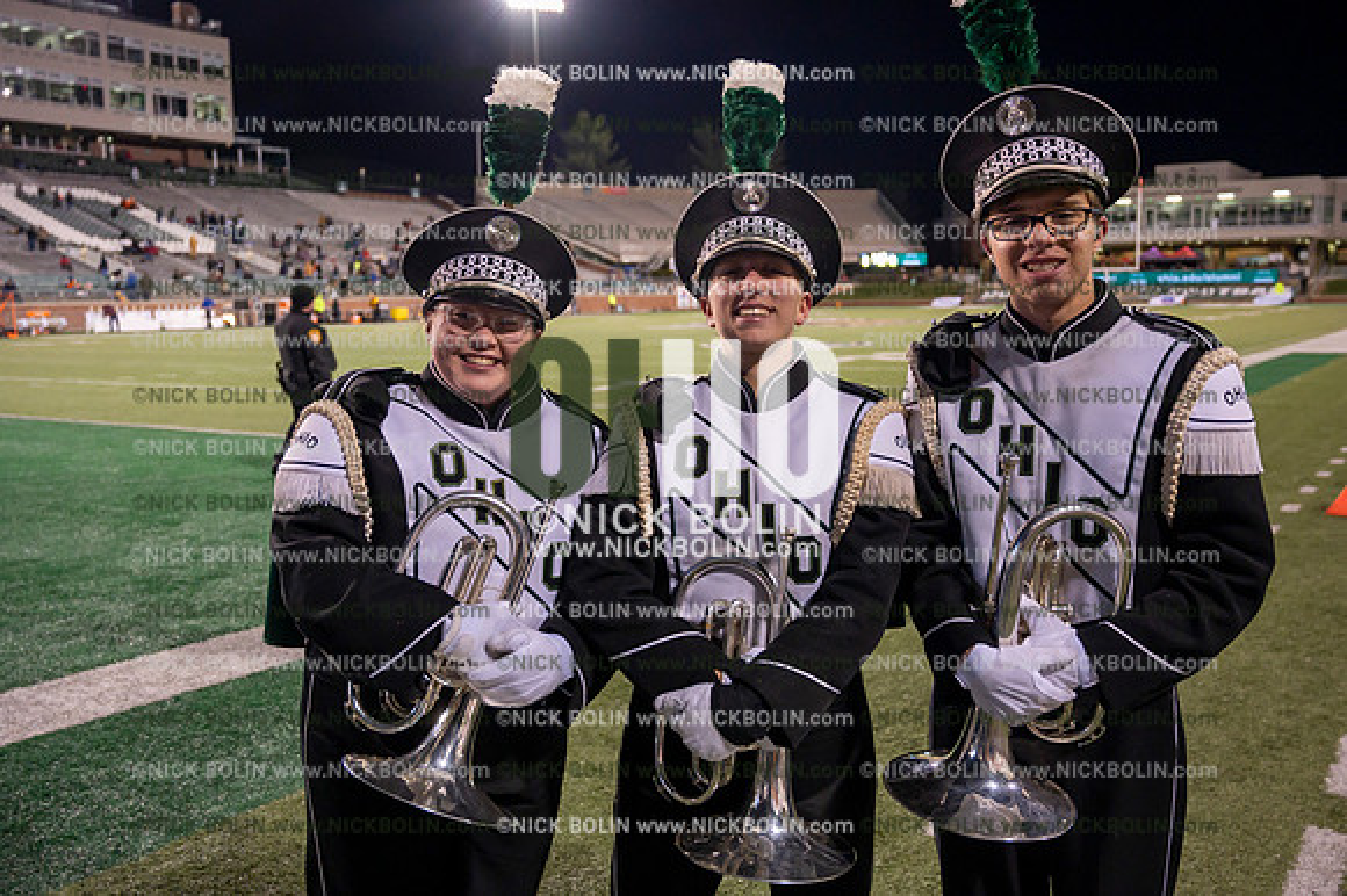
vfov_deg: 39.4
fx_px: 1253
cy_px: 448
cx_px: 674
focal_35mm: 34
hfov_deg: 56.5
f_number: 4
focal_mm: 33.5
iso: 3200
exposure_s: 1/640
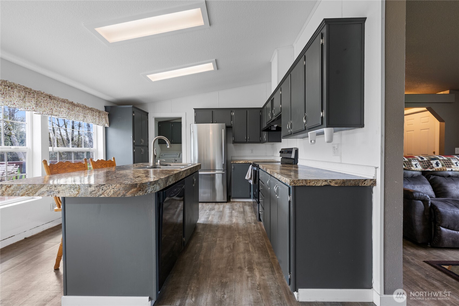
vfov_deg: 81.2
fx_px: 178
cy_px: 153
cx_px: 230
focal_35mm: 14
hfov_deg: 104.3
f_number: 8
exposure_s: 1/15
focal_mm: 14
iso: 400
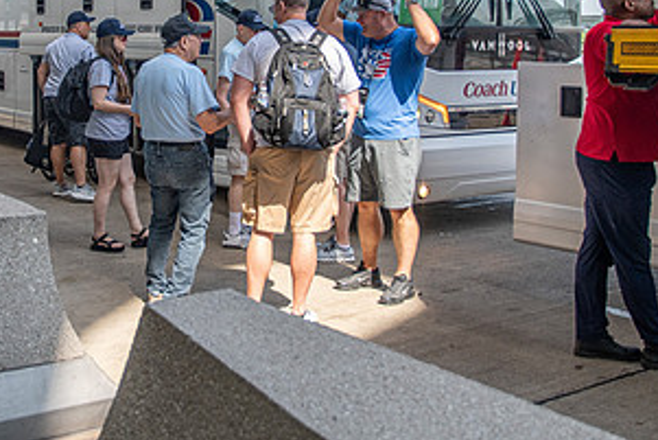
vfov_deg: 25.5
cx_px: 186
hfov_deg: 37.5
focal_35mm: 52
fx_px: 951
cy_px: 76
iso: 400
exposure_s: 1/2500
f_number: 3.2
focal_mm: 18
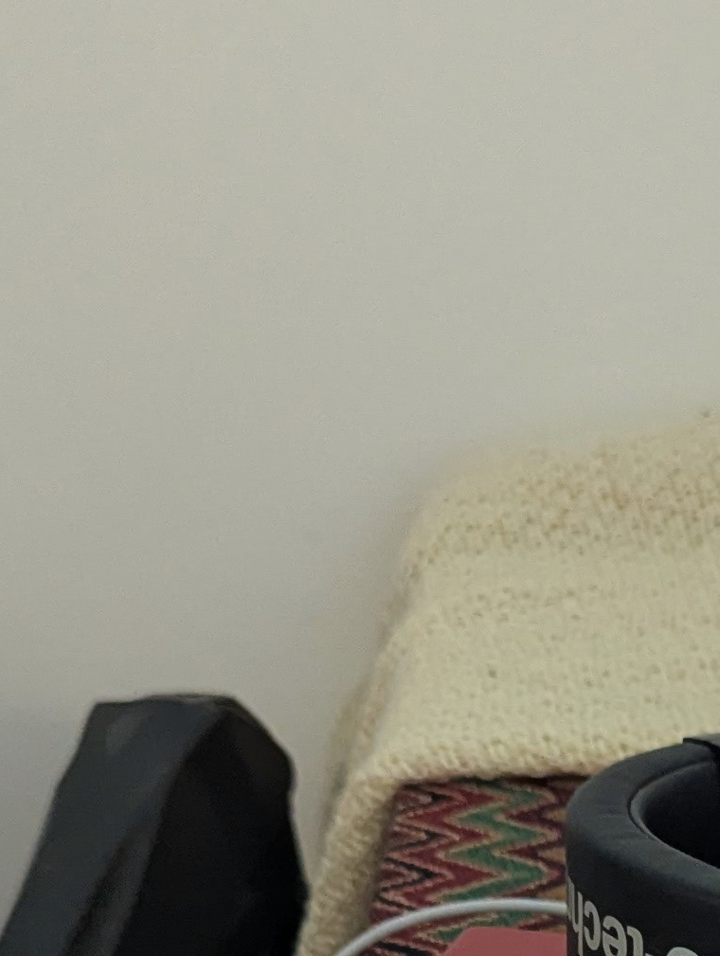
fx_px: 2683
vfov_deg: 17.2
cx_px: 999
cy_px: 1625
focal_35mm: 97
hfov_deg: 14.5
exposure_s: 1/222
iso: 342
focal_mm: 6.81
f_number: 1.85
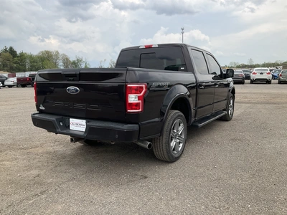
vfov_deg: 48.2
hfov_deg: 61.7
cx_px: 144
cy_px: 108
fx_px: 240
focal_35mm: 29
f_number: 1.8
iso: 25
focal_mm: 3
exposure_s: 1/1195
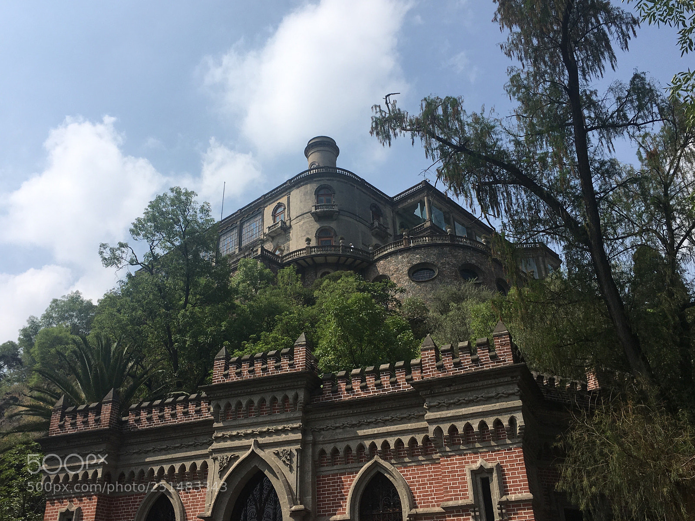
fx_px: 582
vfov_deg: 48.2
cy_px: 260
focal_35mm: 29
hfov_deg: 61.7
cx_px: 348
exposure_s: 1/2959
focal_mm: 4.15
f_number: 2.2
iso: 25
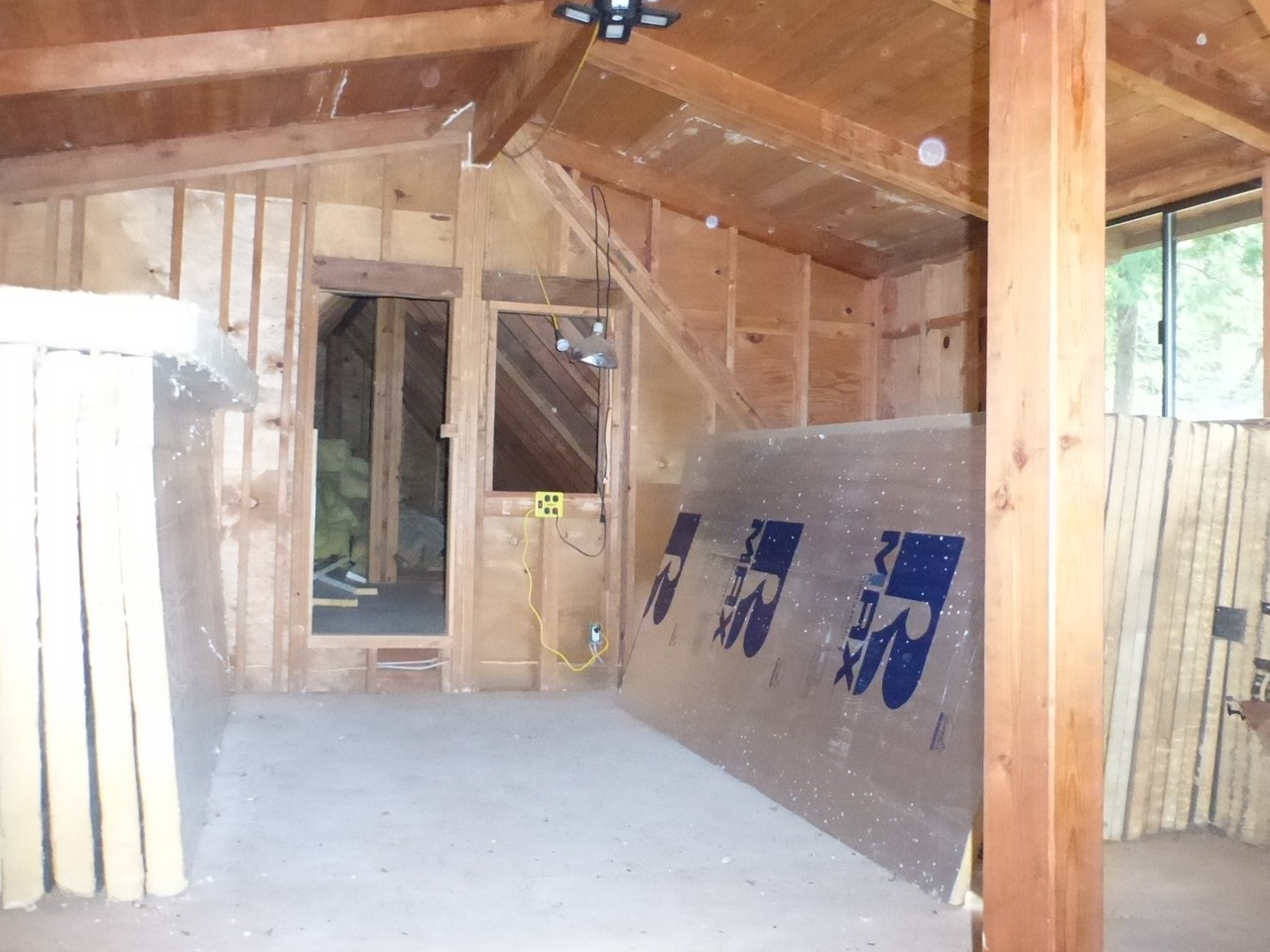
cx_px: 552
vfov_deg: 46.7
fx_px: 1101
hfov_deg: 59.8
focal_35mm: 30
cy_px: 423
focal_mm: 4.3
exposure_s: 1/60
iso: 1600
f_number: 3.3
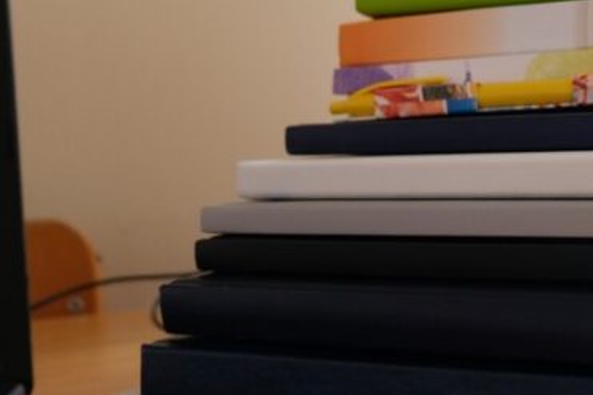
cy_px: 213
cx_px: 480
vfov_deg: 22.6
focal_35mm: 60
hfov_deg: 32.4
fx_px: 988
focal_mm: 21.1
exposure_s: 1/15
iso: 800
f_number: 4
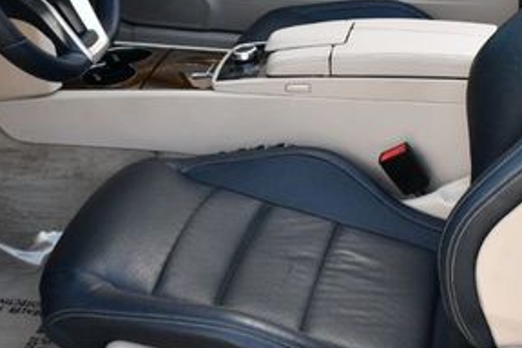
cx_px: 254
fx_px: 1160
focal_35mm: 80
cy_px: 131
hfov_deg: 25.4
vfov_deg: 17.0
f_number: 5
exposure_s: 1/250
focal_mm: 18
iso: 400
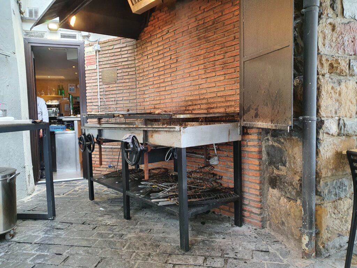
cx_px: 178
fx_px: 268
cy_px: 134
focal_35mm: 26
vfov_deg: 53.1
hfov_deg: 67.3
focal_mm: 4.32
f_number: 1.5
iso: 80
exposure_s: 1/100
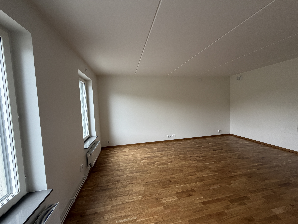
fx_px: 121
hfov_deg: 102.1
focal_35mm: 14
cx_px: 149
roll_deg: +2.3
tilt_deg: -3.8
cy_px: 112
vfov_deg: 85.7
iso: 200
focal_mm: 2.22
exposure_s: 1/121
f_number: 2.2
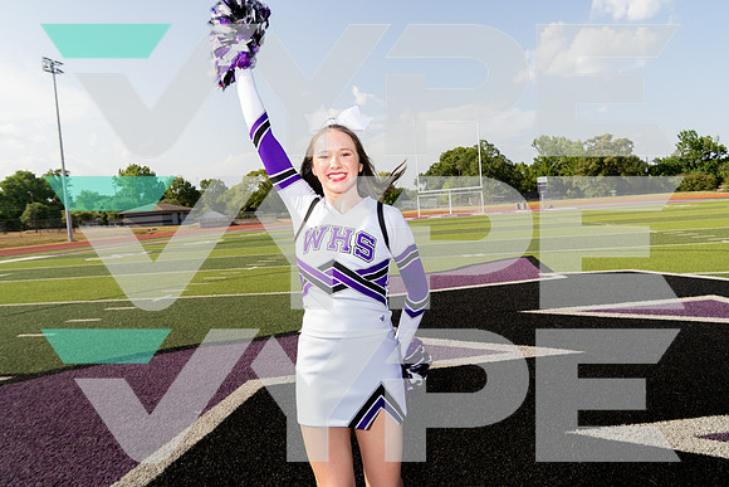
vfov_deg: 53.2
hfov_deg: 73.7
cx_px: 364
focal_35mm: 24
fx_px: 486
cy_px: 244
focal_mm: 24
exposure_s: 1/250
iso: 100
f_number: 6.3
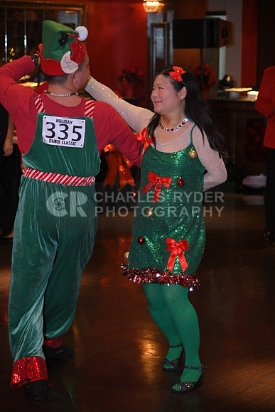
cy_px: 206
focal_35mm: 95
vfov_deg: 21.5
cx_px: 138
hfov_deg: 14.4
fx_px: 1088
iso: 4000
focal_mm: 95
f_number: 4
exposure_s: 1/100
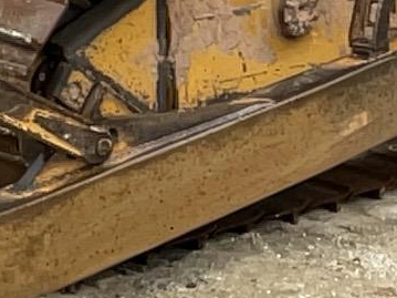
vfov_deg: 9.2
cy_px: -212
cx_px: 67
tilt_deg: -5.3
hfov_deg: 12.7
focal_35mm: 155
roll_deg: -0.3
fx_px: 1777
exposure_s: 1/191
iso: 16
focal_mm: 3
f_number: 1.8
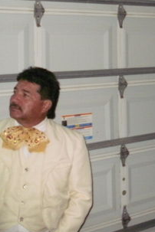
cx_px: 245
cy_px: 51
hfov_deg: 15.7
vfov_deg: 25.3
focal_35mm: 79
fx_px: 510
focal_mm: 6.3
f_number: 3.5
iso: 250
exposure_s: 1/30
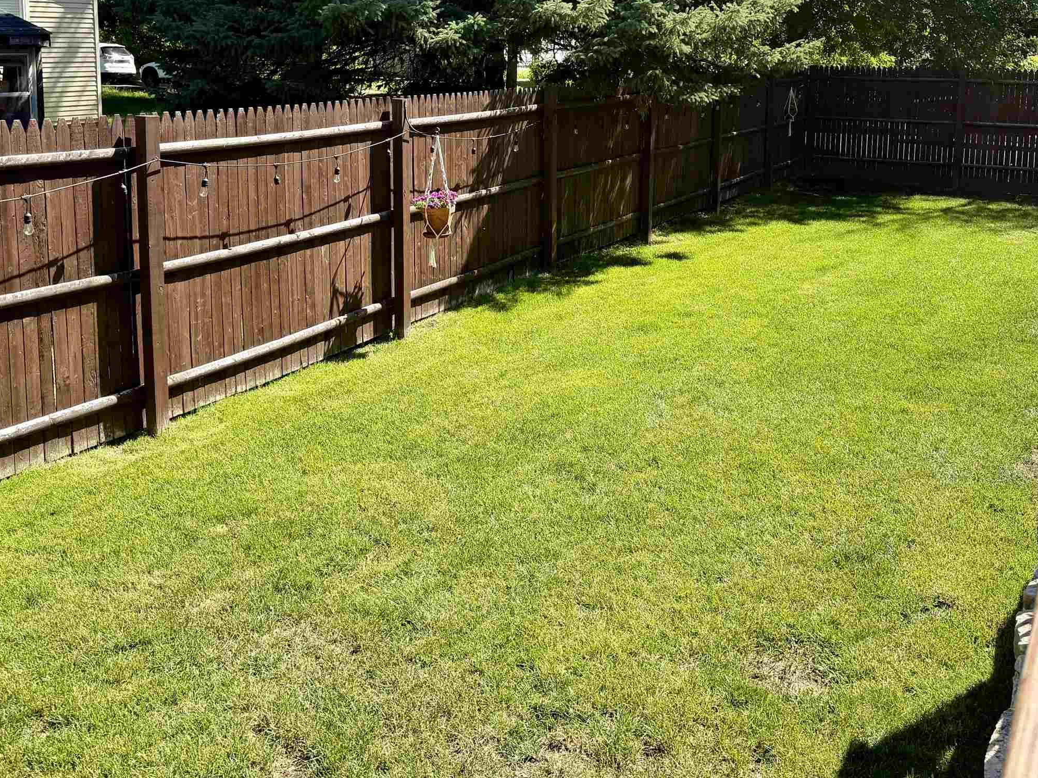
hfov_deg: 50.0
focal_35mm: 37
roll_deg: -0.8
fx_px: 1109
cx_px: 582
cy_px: 195
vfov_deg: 37.7
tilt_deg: -7.8
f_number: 1.78
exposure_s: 1/1770
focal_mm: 6.76
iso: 80
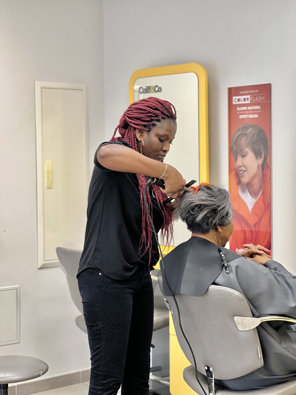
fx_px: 878
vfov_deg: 25.3
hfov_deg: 19.1
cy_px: 198
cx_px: 148
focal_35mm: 77
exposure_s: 1/50
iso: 160
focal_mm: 9
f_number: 2.8
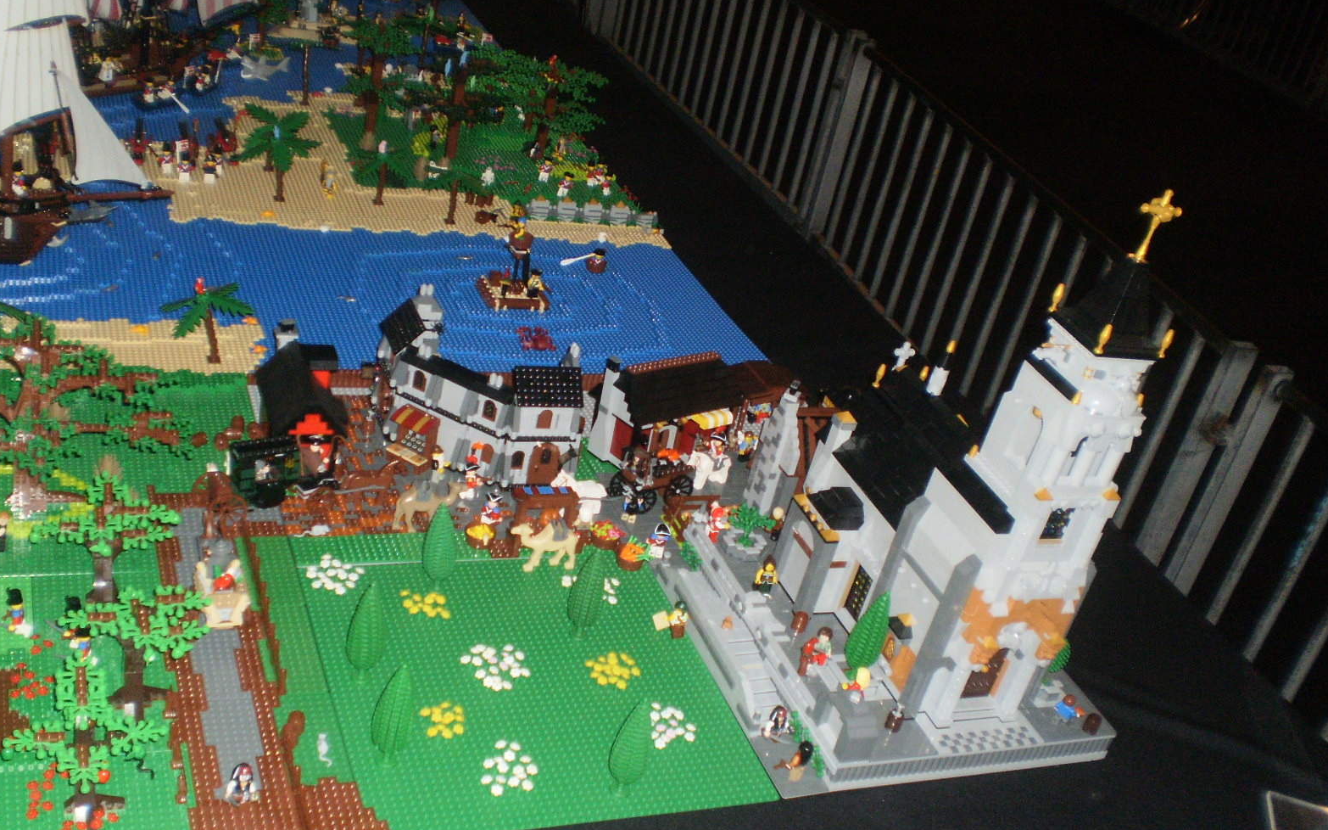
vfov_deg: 32.7
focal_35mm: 39
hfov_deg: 50.4
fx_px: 1411
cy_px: 458
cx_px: 667
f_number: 3.1
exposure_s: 1/30
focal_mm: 6.3
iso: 200
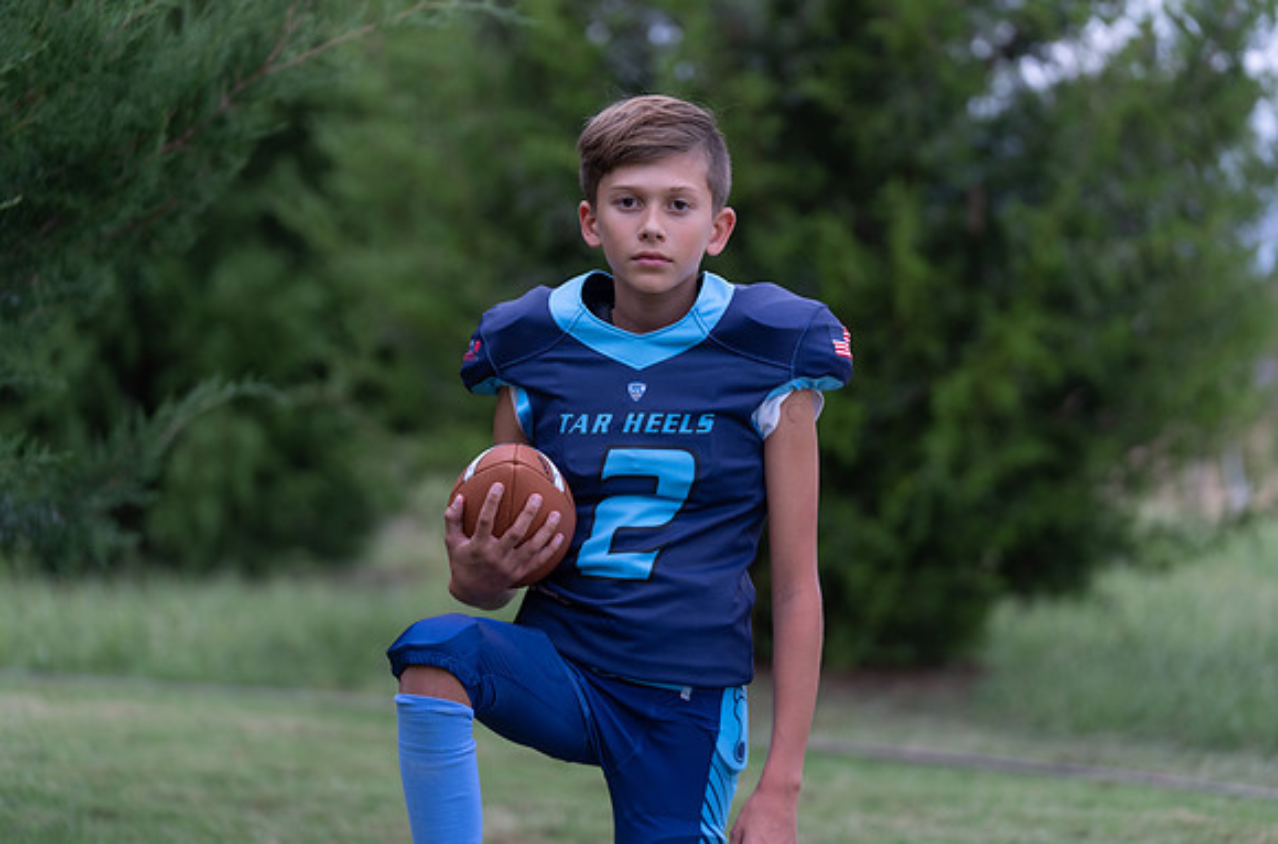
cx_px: 674
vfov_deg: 10.9
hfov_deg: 16.5
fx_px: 4417
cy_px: 394
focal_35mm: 125
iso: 500
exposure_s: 1/320
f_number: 2.8
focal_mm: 118
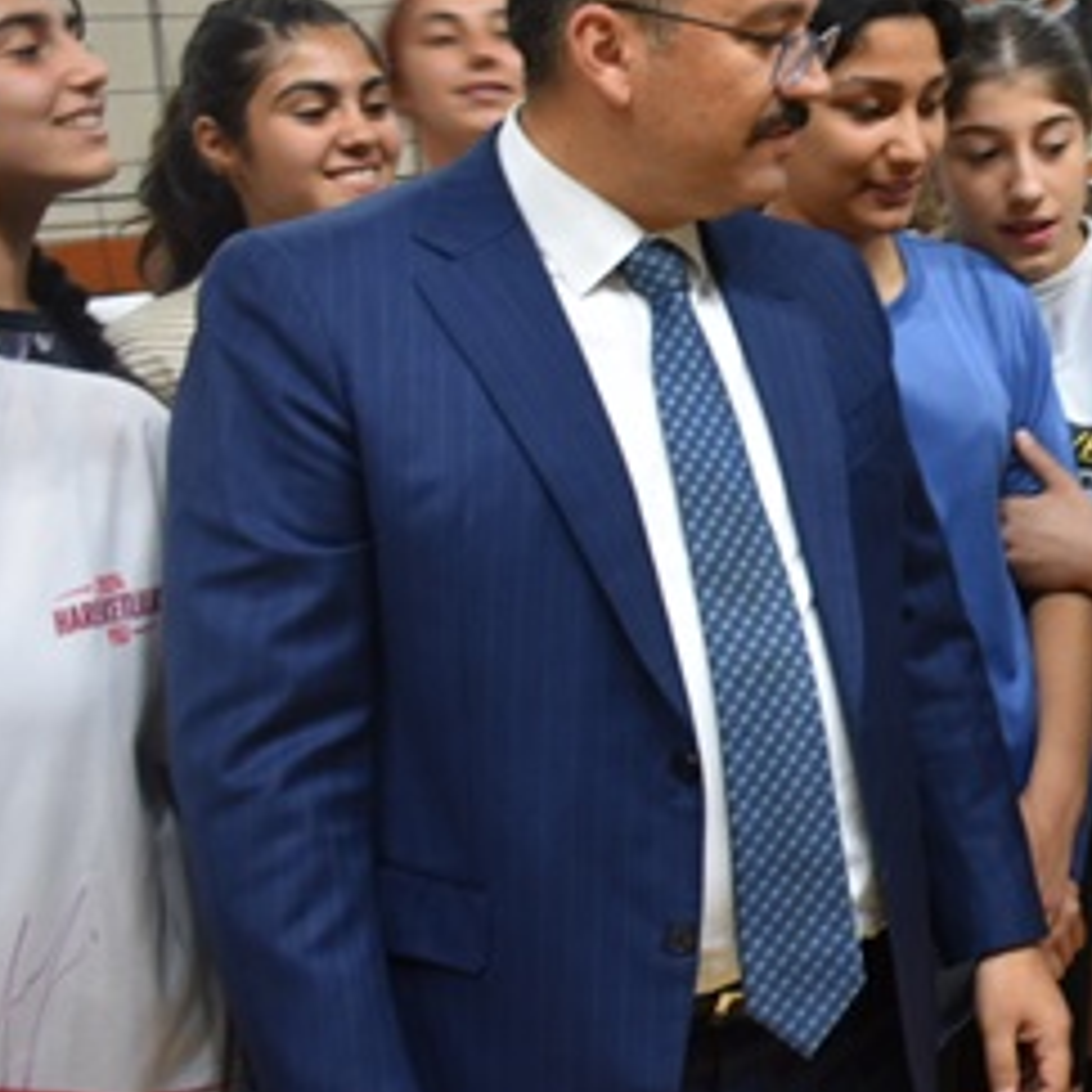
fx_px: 2248
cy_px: 337
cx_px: 1312
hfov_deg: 24.7
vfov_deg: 27.1
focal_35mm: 63
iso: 320
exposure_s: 1/30
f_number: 3.5
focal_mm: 20
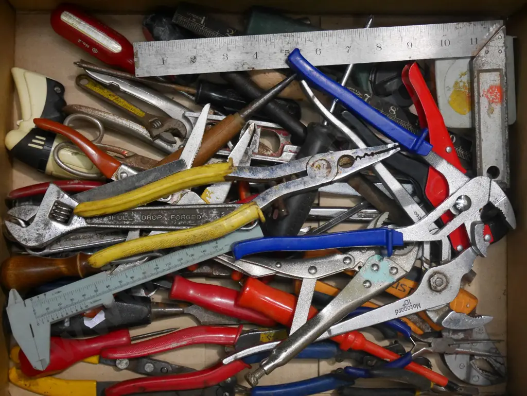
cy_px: 198
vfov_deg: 22.9
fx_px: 975
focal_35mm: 64
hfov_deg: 30.3
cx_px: 264
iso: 3200
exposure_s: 1/80
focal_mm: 32
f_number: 5.6
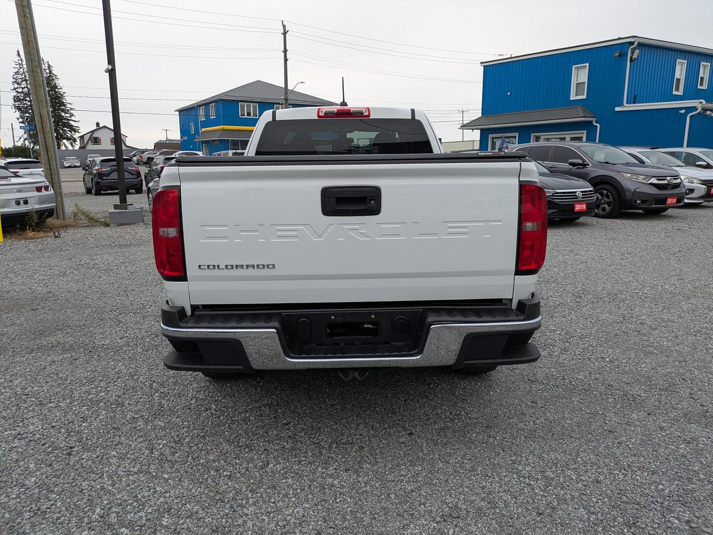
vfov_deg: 54.9
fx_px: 515
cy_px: 268
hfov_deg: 69.4
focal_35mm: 25
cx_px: 356
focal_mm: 5.43
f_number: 1.89
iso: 45
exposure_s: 1/899
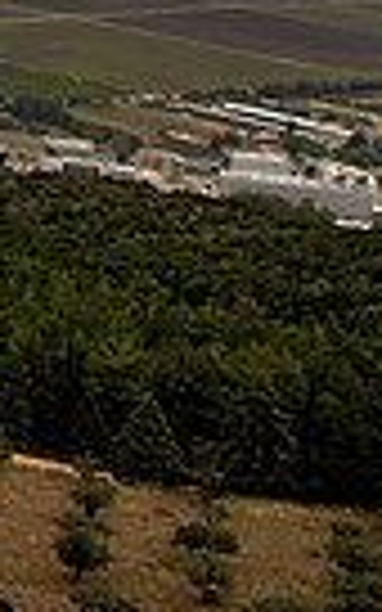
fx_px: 1732
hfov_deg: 10.0
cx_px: -692
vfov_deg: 18.7
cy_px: -173
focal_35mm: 104
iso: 100
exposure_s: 1/800
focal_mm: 24
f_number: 3.5
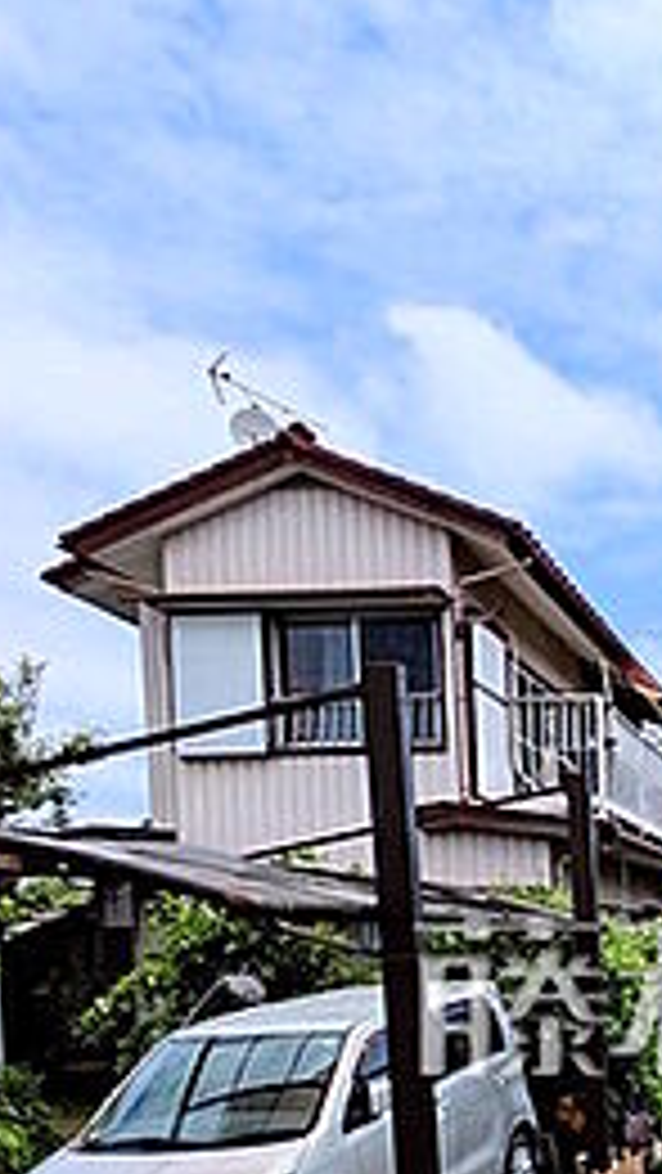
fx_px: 1091
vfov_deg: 51.7
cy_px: 994
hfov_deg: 27.4
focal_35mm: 35
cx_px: 892
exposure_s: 1/3436
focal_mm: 1.83
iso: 51
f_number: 2.2
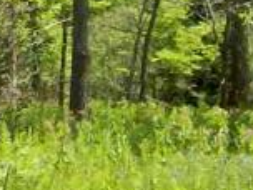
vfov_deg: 6.0
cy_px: -132
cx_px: -291
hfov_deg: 7.8
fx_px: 1769
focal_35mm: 242
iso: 80
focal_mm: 6
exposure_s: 1/527
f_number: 4.8
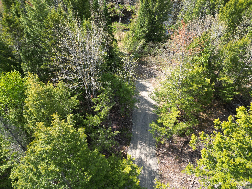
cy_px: 94
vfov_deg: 56.8
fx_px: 175
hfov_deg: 71.6
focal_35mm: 24
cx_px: 126
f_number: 1.7
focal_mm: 6.72
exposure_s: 1/725
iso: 100
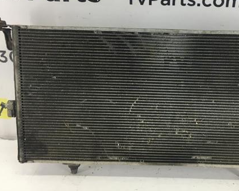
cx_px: 166
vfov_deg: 34.6
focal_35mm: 43
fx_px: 304
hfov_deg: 42.1
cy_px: 65
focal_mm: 4.15
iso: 25
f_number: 2.2
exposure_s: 1/33
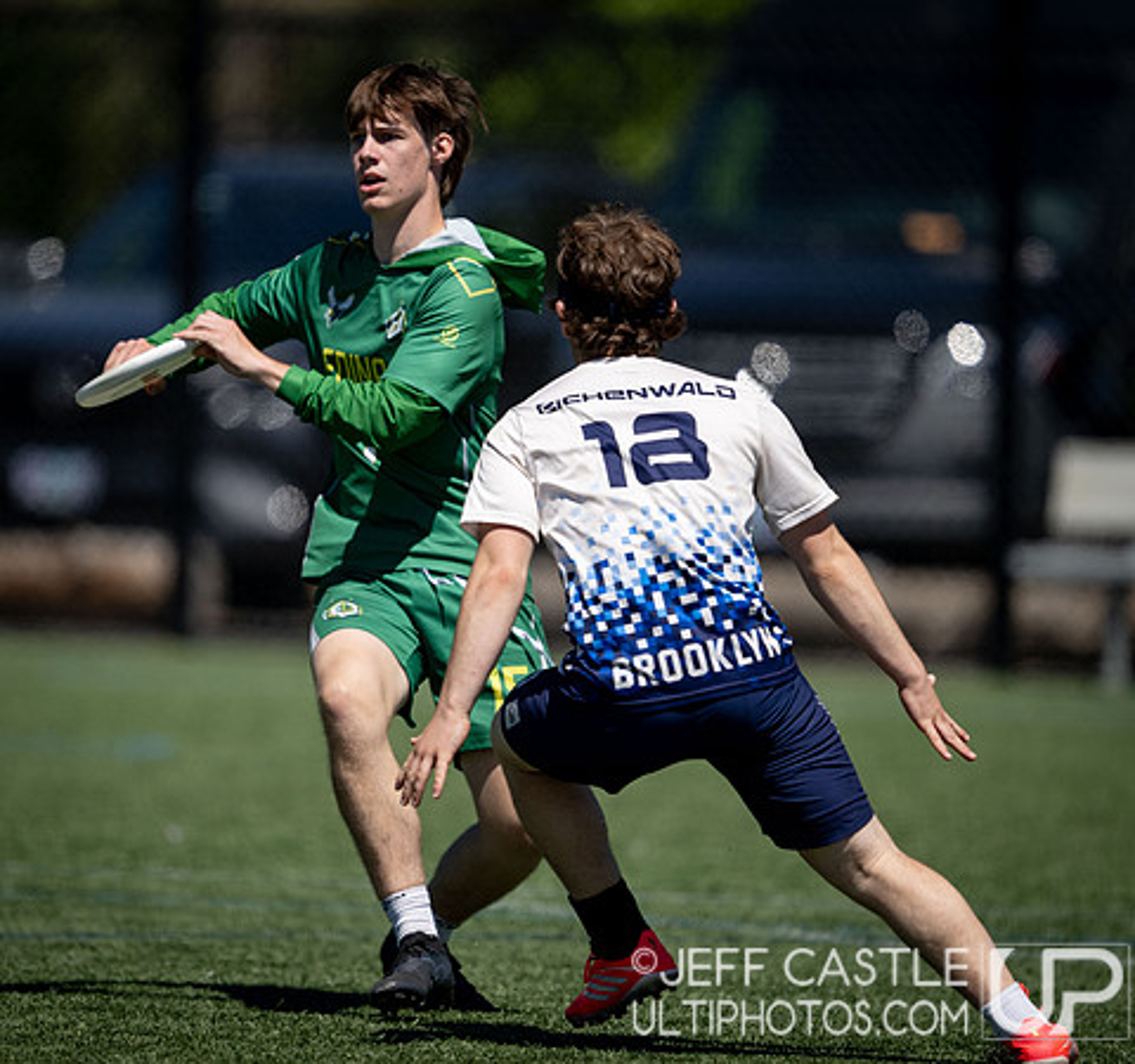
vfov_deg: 3.3
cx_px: 571
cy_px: 509
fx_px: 18536
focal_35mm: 516
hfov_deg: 3.5
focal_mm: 400
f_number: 2.8
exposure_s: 1/2000
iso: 64
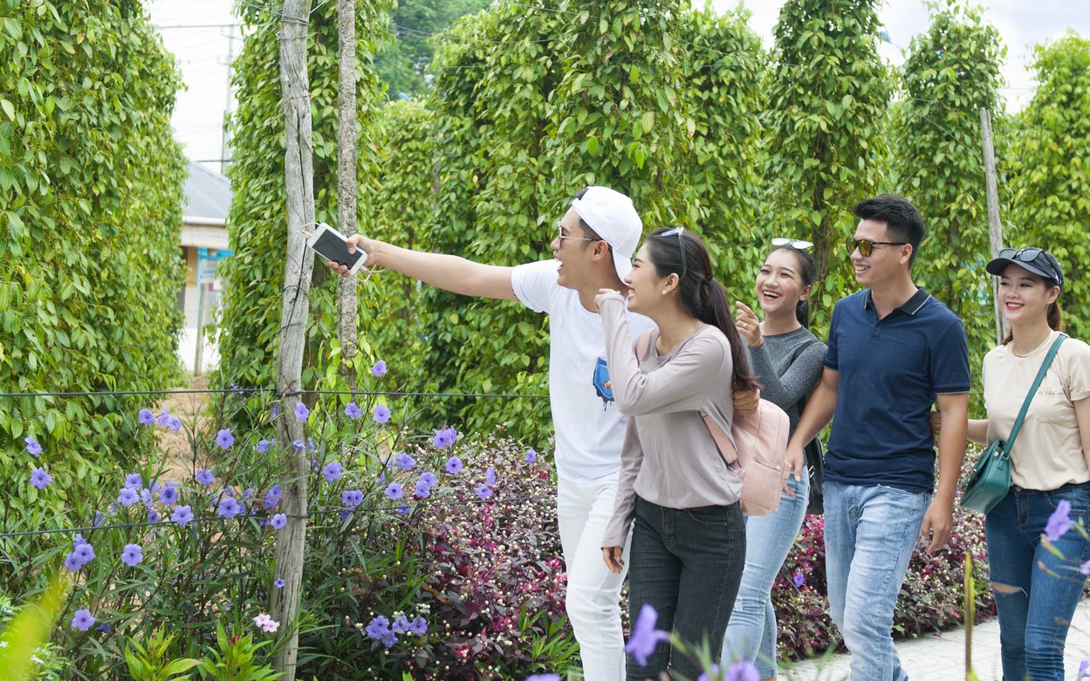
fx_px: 1841
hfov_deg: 33.0
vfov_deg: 20.9
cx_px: 547
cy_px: 279
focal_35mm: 62
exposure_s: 1/500
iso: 250
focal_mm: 38
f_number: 3.5
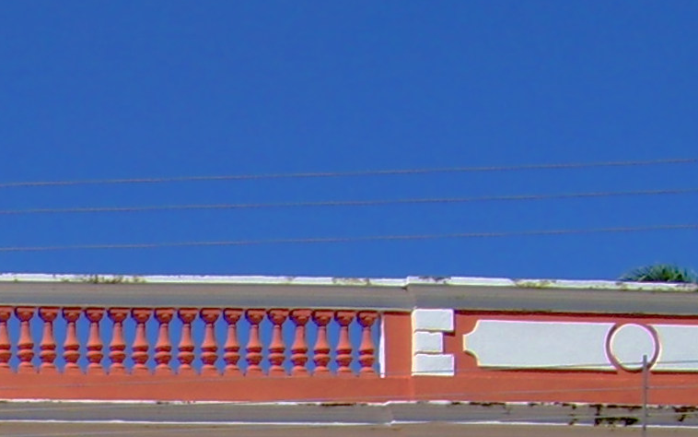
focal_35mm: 116
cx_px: -238
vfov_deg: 10.6
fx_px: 2207
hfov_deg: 16.8
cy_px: 771
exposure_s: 1/1000
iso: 80
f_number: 4.8
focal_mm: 6
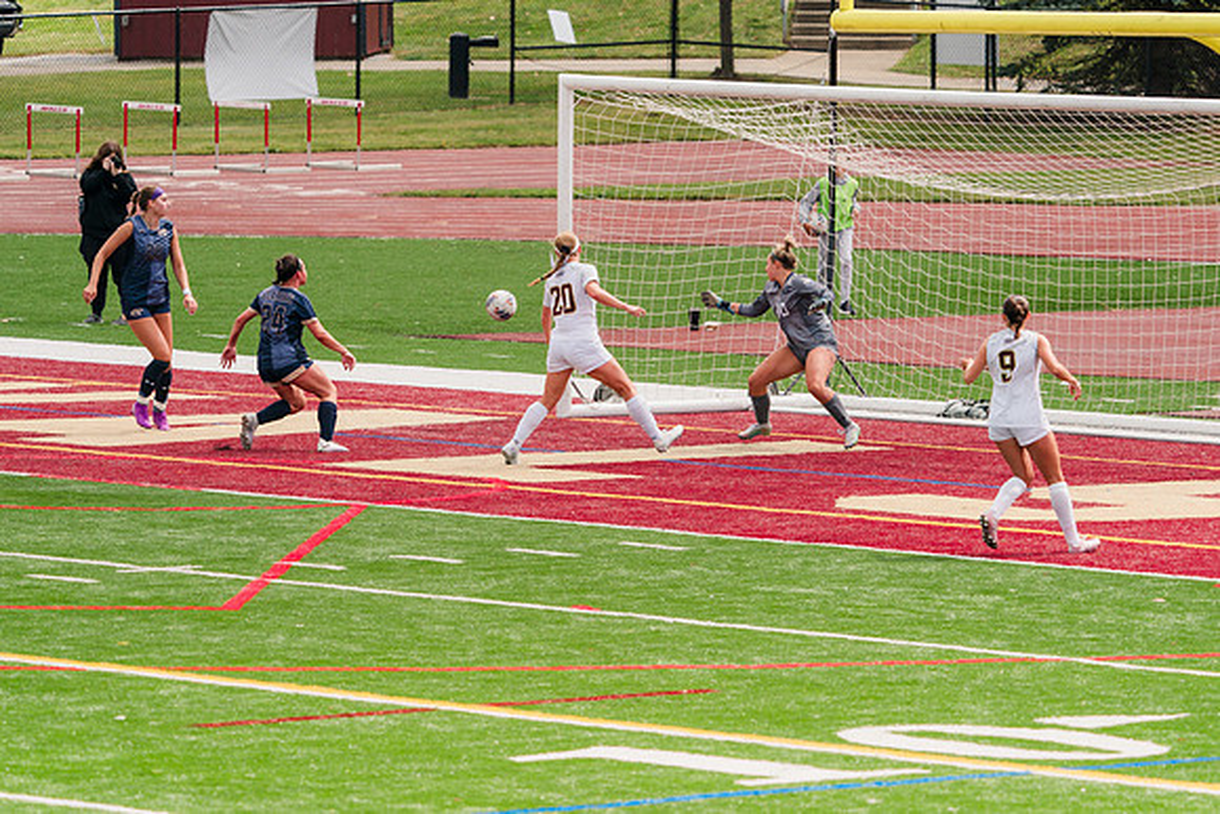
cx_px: 610
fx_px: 9864
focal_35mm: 291
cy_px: 407
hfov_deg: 7.1
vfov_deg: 4.7
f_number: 5.6
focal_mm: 291
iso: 400
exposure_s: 1/1600
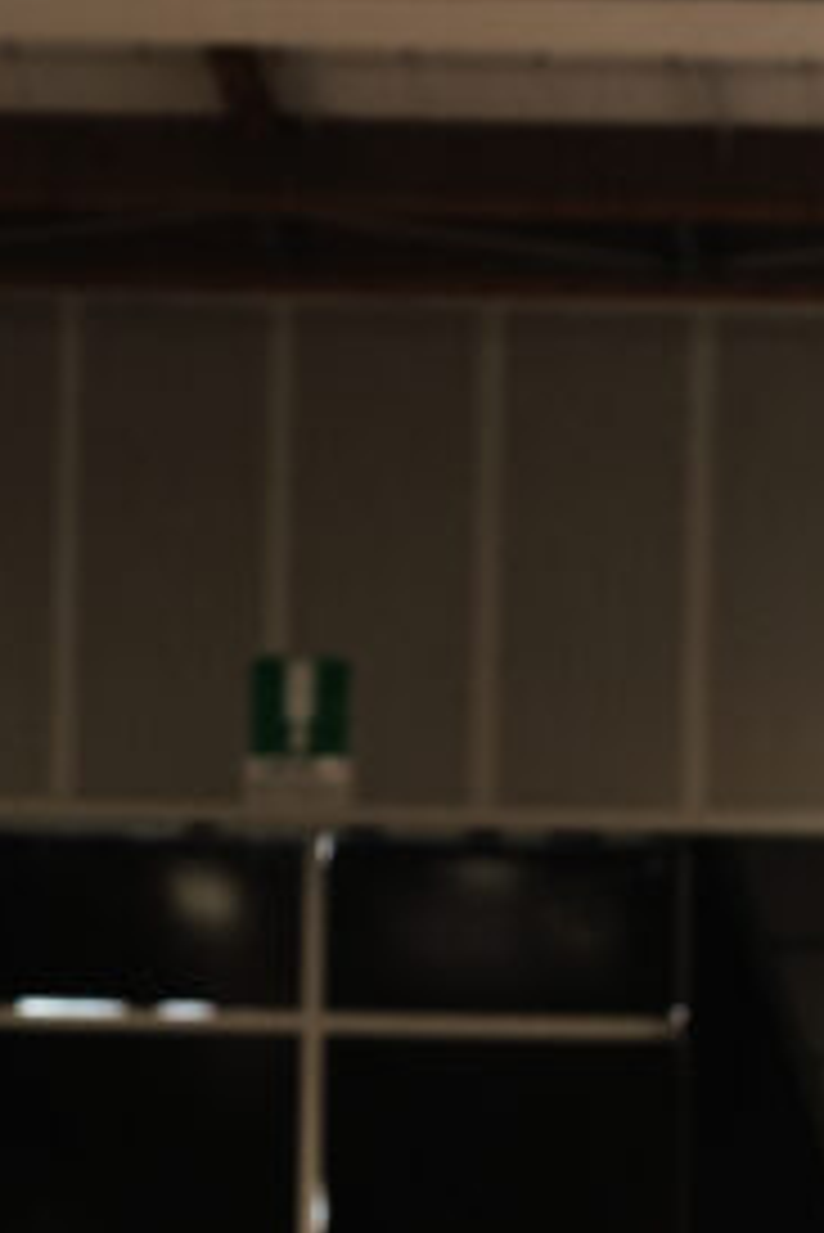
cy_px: 2102
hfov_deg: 5.9
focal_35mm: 230
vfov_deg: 8.6
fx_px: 7886
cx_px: 1502
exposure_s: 1/100
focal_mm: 45
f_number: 2.8
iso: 640
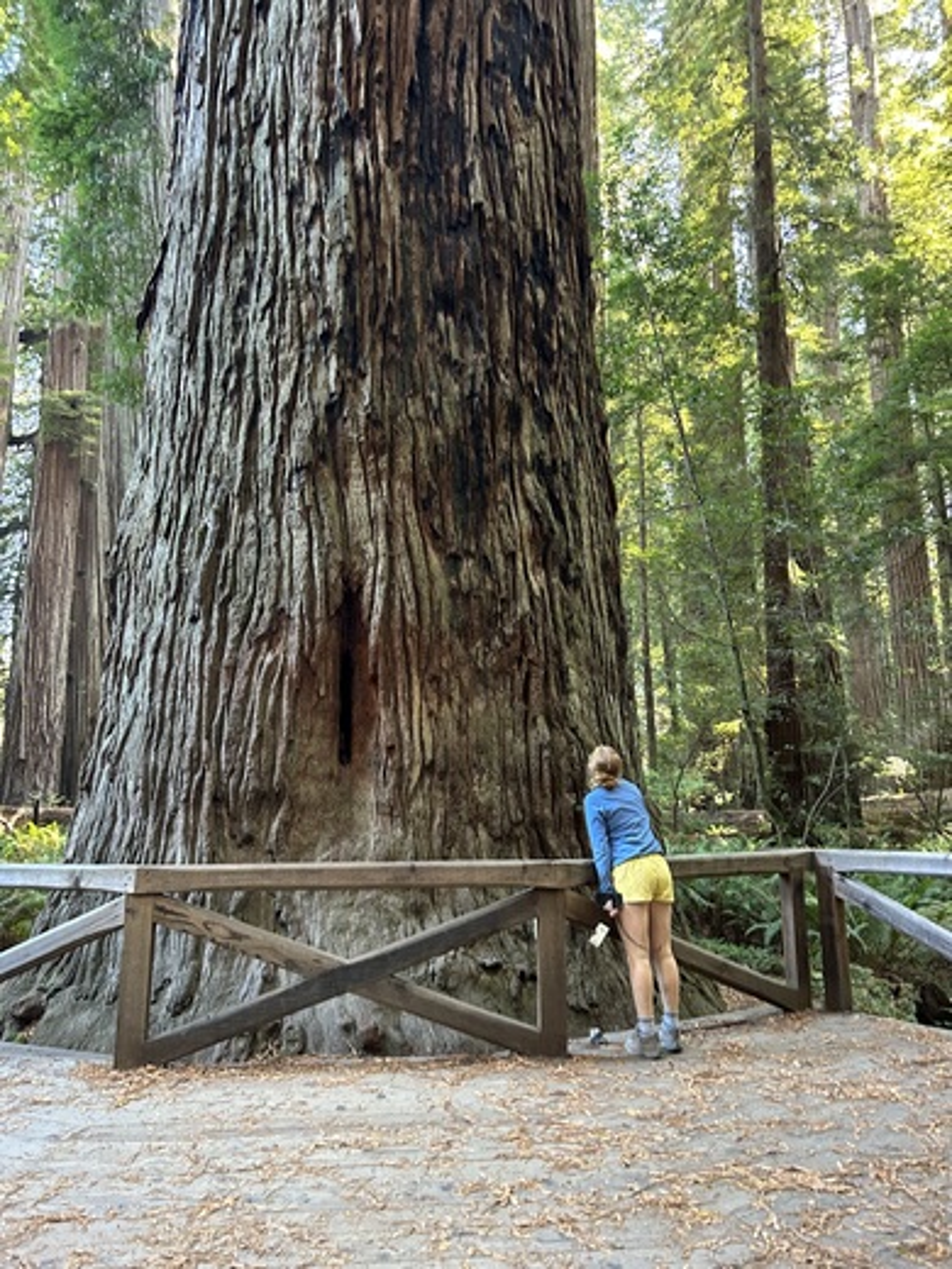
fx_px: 953
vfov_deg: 67.3
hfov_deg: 53.1
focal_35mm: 26
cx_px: 476
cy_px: 634
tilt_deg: +11.5
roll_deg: +1.0
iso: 400
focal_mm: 5.7
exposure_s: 1/60
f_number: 1.5
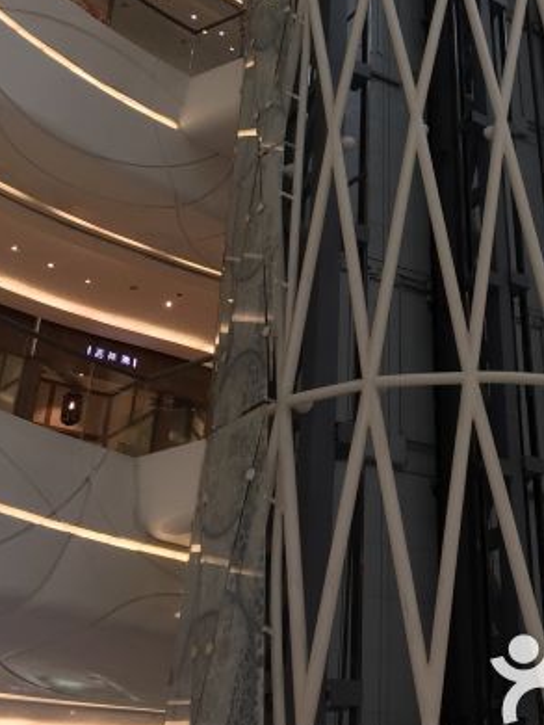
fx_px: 1088
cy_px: 125
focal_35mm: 52
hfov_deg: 27.3
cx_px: 469
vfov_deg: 35.4
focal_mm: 4.15
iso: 32
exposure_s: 1/50
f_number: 2.2
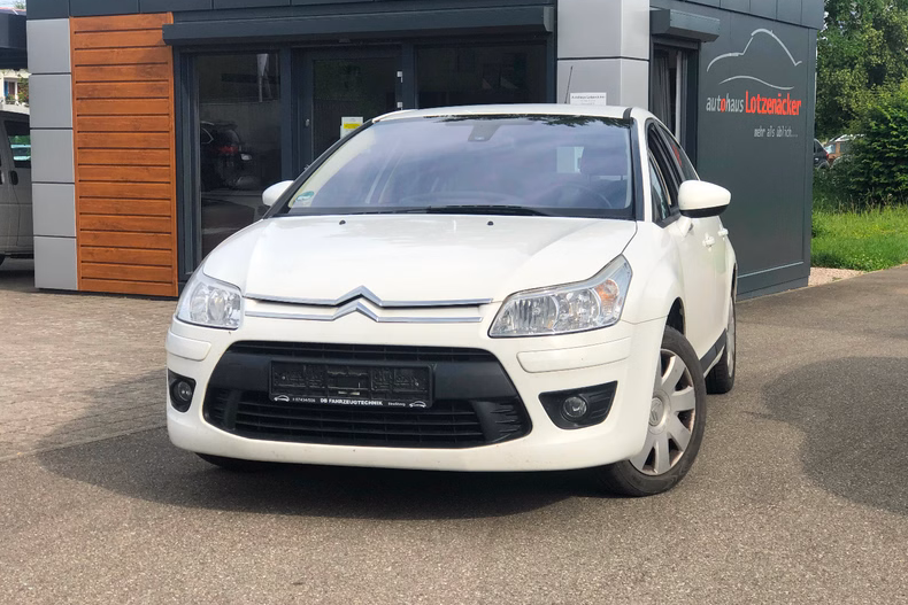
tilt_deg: -7.2
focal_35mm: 60
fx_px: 1514
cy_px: 292
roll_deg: -1.6
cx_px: 459
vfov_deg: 22.6
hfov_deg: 33.4
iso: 20
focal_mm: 6.6
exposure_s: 1/600
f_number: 2.8
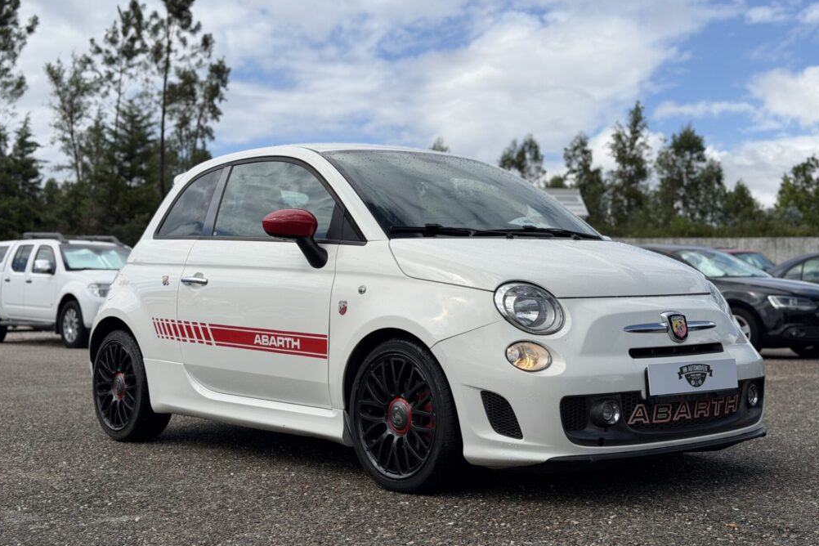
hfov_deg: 38.9
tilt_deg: +3.4
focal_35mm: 51
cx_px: 410
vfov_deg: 26.5
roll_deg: -1.5
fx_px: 1160
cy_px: 286
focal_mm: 6.76
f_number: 1.78
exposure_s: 1/6536
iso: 80
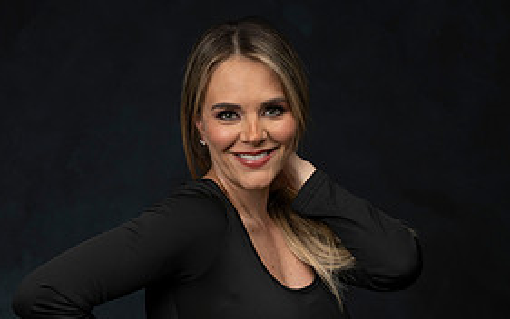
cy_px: 393
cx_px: 250
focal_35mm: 106
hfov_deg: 19.6
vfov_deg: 12.1
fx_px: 1474
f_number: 7.1
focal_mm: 65
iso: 160
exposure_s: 1/200
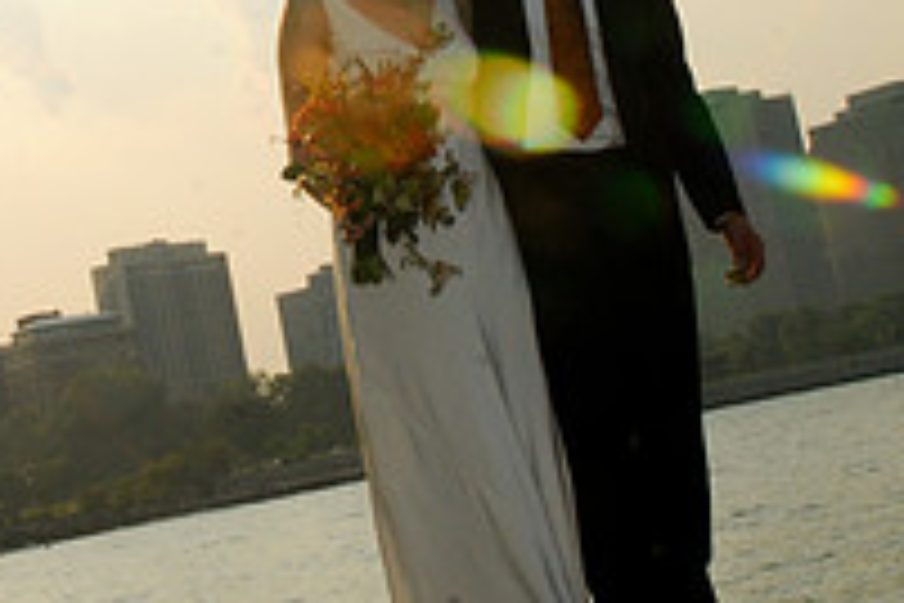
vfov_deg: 14.2
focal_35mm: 95
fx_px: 2385
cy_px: 29
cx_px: 157
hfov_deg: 21.2
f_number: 22
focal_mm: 22
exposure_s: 1/250
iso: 400
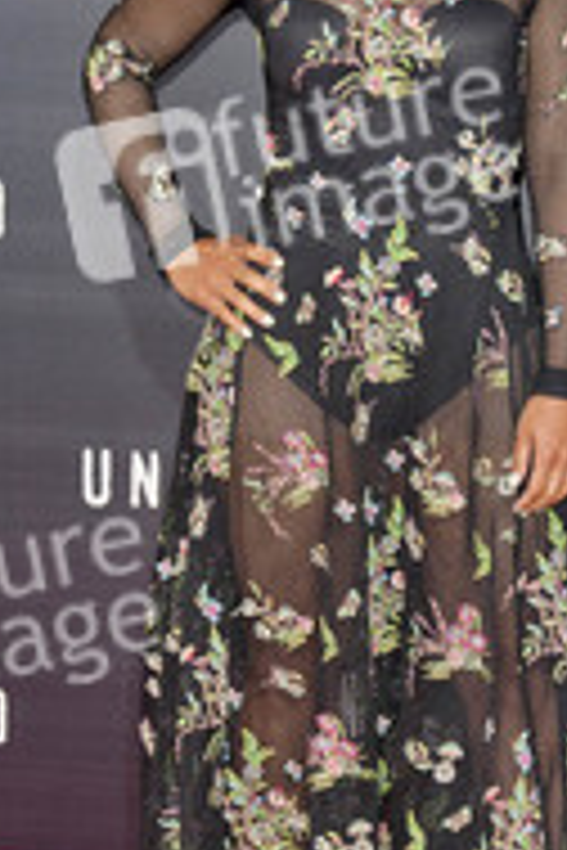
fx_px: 2244
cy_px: 400
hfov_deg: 14.3
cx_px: 421
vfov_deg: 21.5
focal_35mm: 95
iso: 800
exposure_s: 1/400
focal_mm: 45
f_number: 4.5
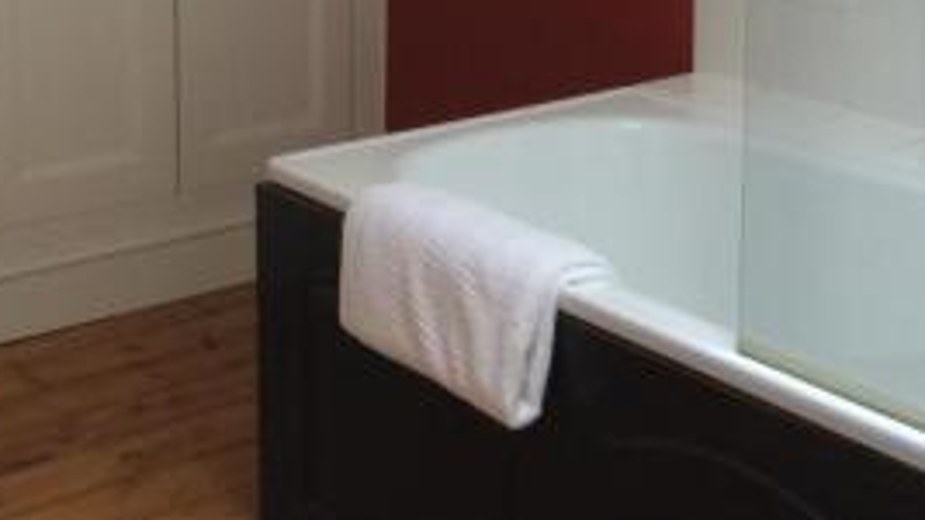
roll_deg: +0.2
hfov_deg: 30.1
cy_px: -113
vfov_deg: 16.7
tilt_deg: -6.8
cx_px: 237
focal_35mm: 69
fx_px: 1692
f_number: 2.2
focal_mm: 4.15
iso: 125
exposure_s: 1/30
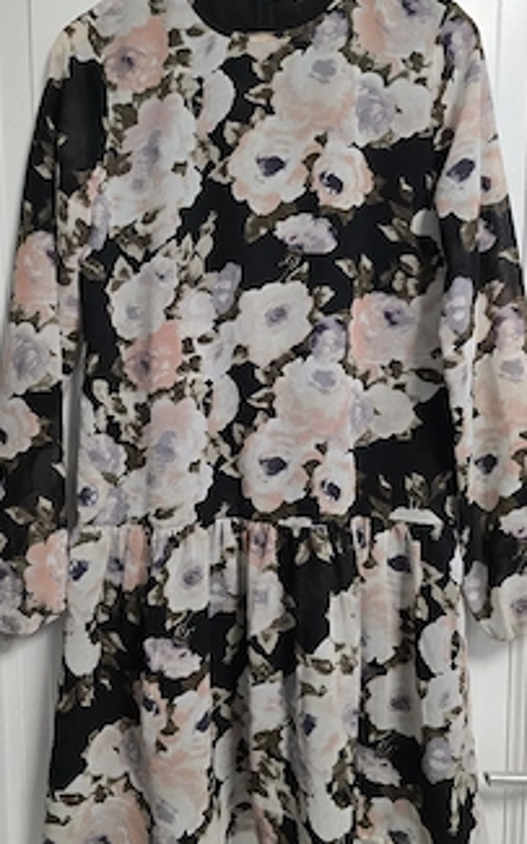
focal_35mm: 30
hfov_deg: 41.7
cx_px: 218
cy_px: 379
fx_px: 690
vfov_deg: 62.8
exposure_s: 1/120
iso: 640
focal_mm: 6.3
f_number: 1.7
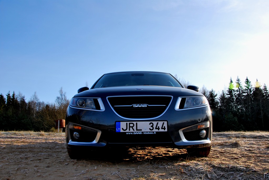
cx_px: 134
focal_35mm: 36
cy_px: 90
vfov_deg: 37.0
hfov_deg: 53.1
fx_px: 269
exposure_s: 1/160
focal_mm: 24
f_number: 11
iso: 200
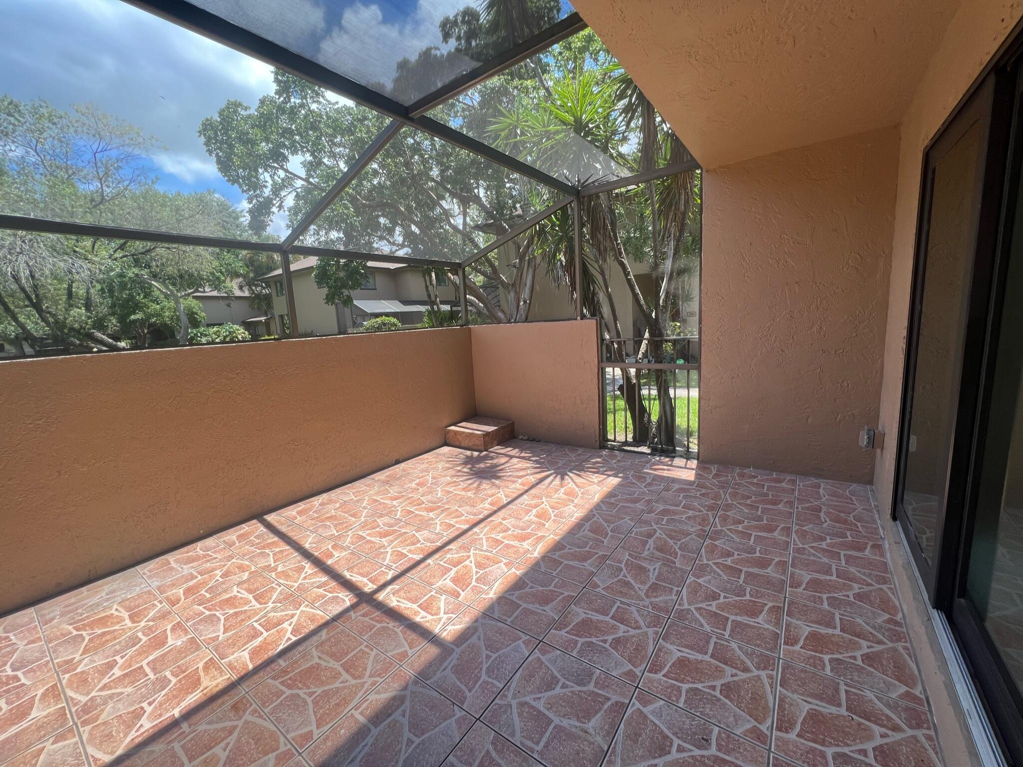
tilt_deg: -8.5
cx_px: 512
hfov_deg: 106.2
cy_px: 384
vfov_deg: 89.9
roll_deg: +3.2
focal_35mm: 13
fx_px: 384
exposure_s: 1/344
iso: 32
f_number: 1.8
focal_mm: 1.57
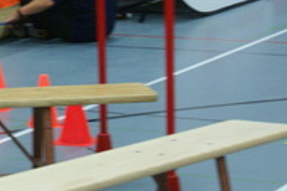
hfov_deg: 9.7
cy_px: -29
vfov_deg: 6.6
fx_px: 1658
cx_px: -97
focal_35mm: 208
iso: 800
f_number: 5.6
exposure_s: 1/40
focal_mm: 50
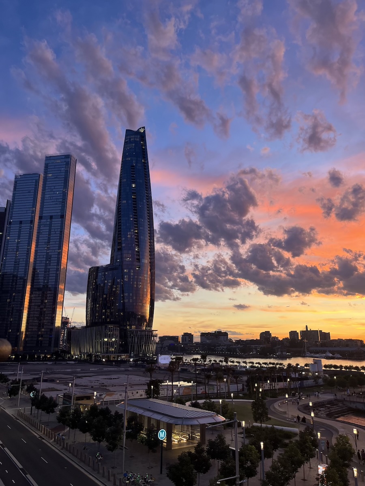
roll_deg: -0.5
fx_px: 366
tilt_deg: +17.6
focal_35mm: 26
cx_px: 182
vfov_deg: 67.3
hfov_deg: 53.1
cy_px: 243
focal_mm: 5.1
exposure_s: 1/121
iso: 100
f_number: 1.6
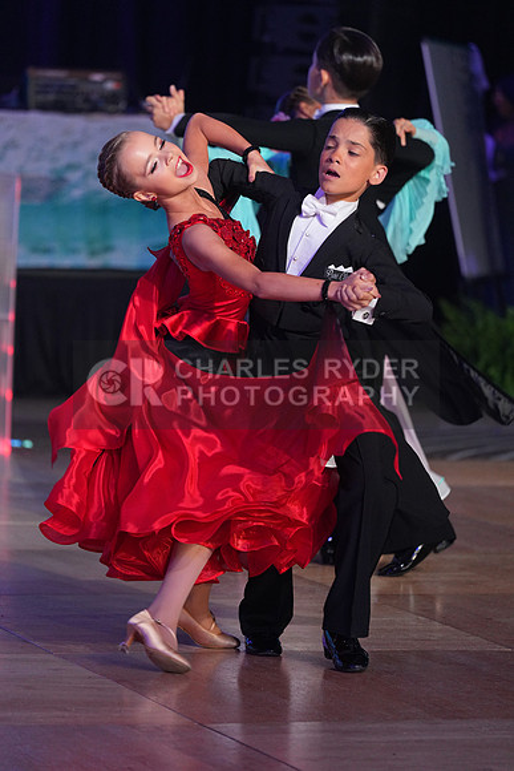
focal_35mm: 193
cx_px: 257
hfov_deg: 7.1
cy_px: 386
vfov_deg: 10.7
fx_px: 4131
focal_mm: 193
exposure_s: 1/400
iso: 2000
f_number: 4
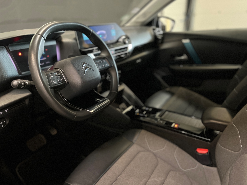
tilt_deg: -22.3
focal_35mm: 26
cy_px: 92
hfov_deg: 67.3
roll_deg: +2.1
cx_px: 124
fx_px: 186
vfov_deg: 53.1
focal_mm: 5.1
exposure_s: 1/25
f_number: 1.6
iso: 640
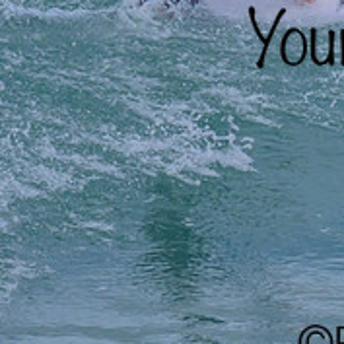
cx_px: 390
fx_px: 33673
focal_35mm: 2995
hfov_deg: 0.6
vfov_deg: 0.6
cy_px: 71
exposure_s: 1/2000
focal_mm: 800
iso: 1100
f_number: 11
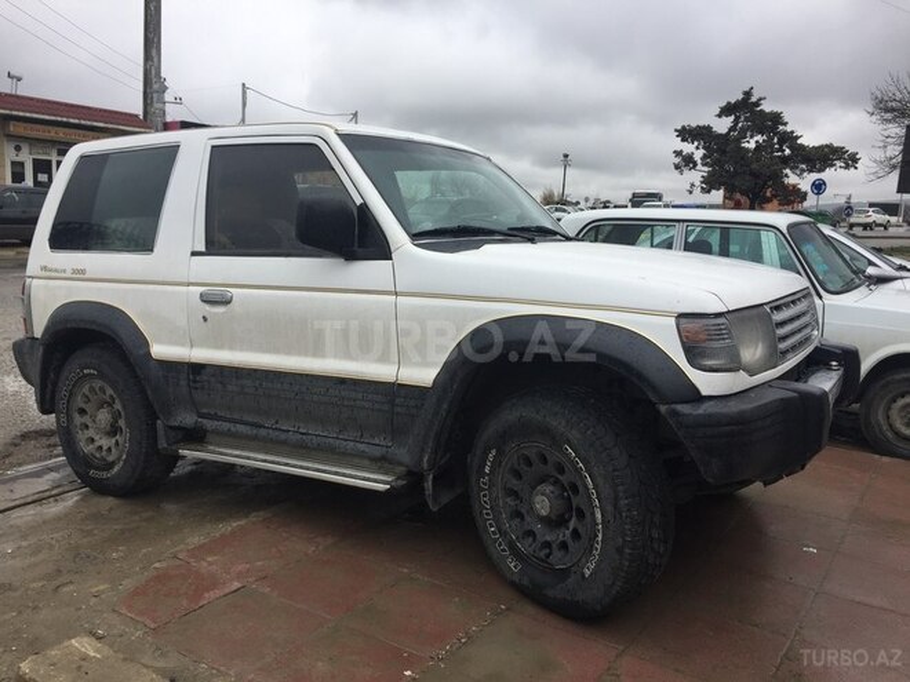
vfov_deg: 48.2
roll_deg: -4.0
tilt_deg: -8.5
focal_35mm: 29
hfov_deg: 61.7
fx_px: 762
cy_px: 341
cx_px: 455
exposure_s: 1/732
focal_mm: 4.15
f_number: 2.2
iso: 32
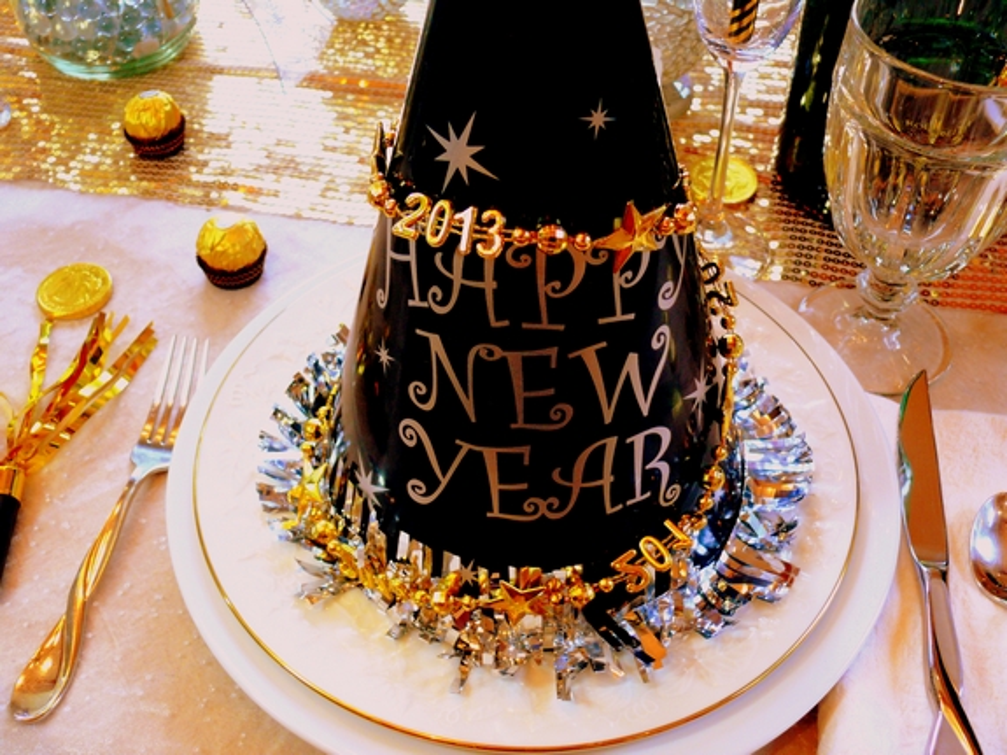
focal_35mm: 40
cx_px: 504
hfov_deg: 46.8
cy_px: 378
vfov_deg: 35.9
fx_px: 1163
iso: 160
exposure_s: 1/30
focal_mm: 8.5
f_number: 2.8
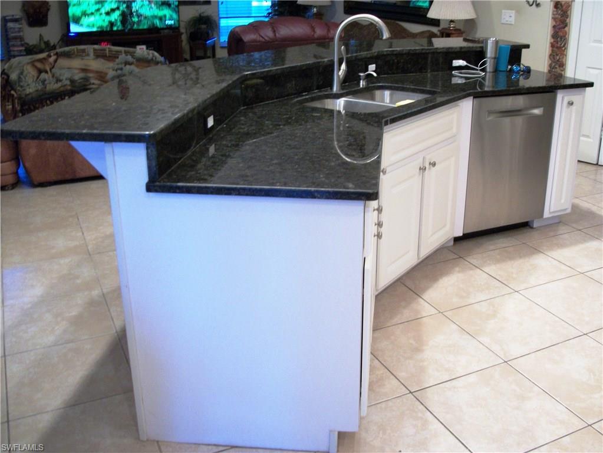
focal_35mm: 32
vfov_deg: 44.2
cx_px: 302
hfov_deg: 56.8
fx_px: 558
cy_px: 226
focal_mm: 5.7
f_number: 2.9
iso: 177
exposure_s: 1/8
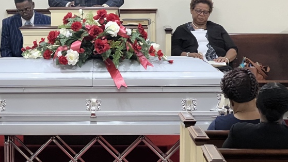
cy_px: 57
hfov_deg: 13.9
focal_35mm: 154
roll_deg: +0.1
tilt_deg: -4.3
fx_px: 1176
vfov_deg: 7.9
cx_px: 65
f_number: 2.8
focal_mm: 9
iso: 320
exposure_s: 1/60
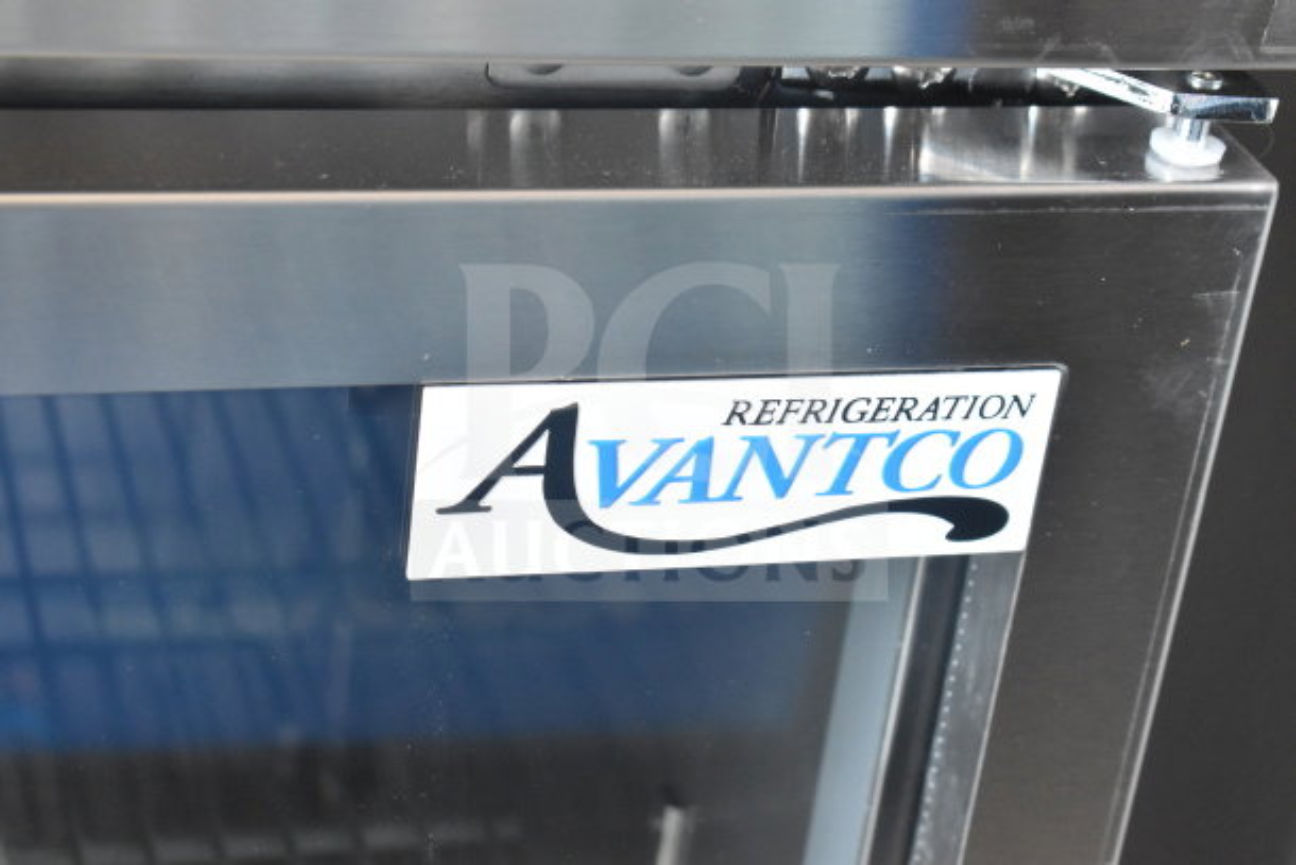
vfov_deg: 16.6
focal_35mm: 82
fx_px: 2971
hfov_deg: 24.6
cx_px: 648
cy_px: 432
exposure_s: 1/100
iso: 4500
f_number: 5.6
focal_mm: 55
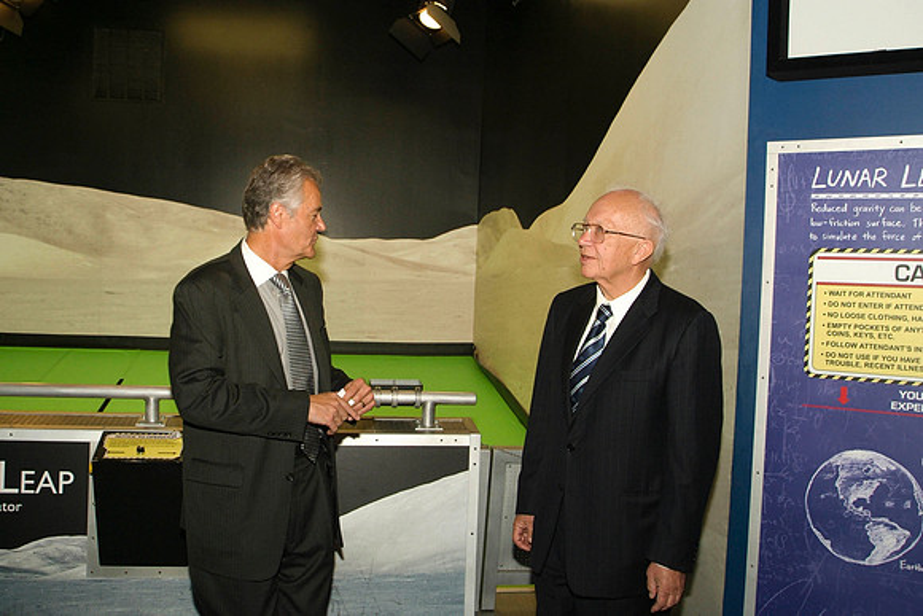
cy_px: 308
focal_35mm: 36
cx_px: 462
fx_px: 923
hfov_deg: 53.1
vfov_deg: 36.9
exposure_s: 1/60
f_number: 9.5
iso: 800
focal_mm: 24
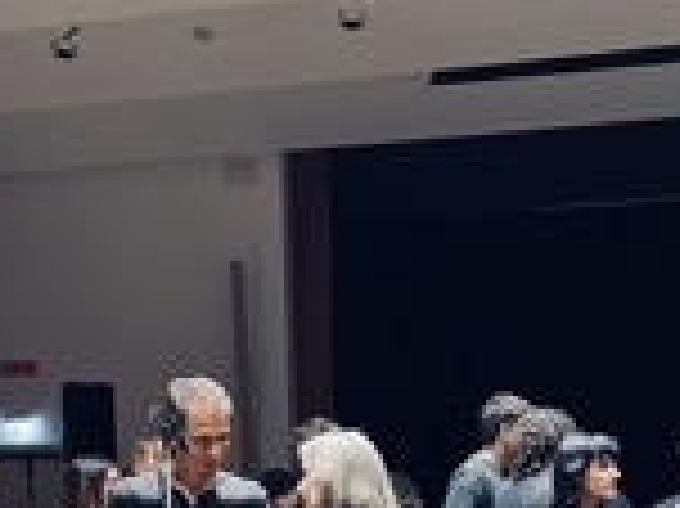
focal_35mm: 69
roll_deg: +0.9
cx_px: 482
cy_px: 665
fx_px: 1354
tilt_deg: -6.0
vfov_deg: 19.6
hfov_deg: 27.9
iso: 500
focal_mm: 4.2
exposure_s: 1/33
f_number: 1.6
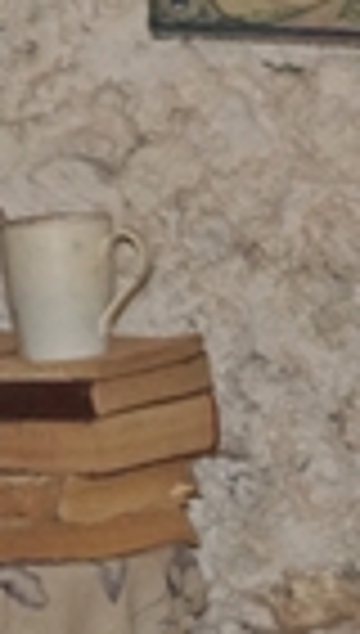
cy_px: -121
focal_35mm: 273
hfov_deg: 4.4
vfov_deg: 7.8
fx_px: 4603
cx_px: 900
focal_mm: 24
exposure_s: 1/60
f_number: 4
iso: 800
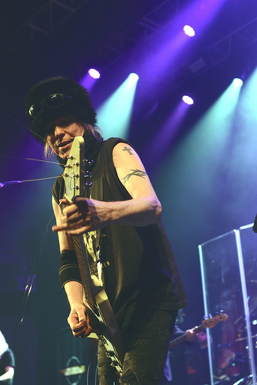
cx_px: 126
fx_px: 589
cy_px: 211
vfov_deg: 36.2
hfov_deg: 24.6
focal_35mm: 55
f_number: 4.5
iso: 1000
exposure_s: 1/160
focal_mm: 50
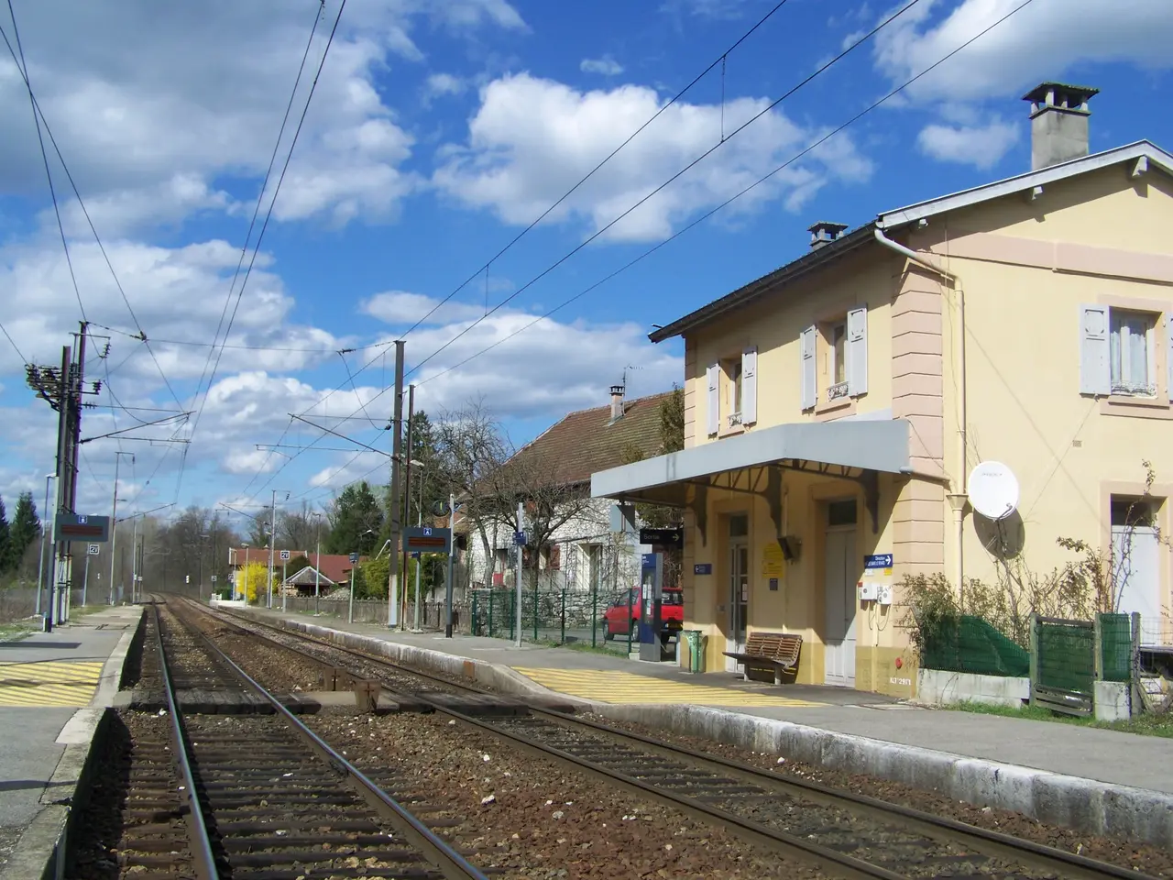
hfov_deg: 49.0
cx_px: 586
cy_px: 440
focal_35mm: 38
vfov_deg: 37.7
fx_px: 1288
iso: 80
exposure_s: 1/800
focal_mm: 6.3
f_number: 5.6
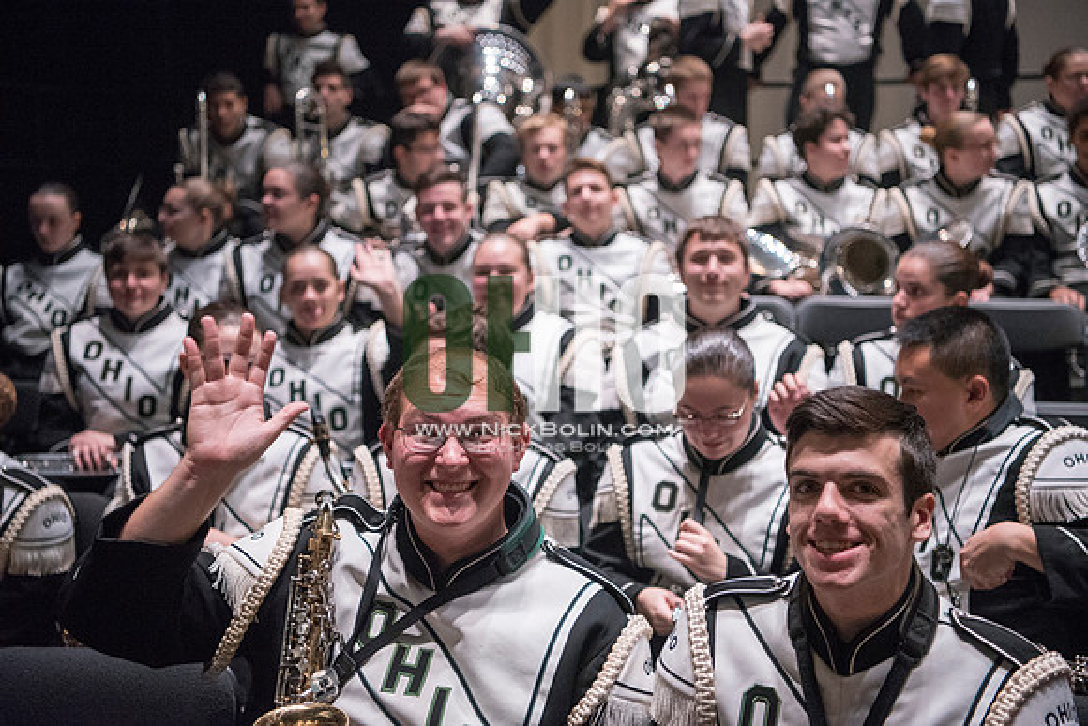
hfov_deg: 39.6
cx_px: 544
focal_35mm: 50
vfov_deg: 27.0
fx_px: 1511
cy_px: 363
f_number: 2.8
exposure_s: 1/400
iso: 4000
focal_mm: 50
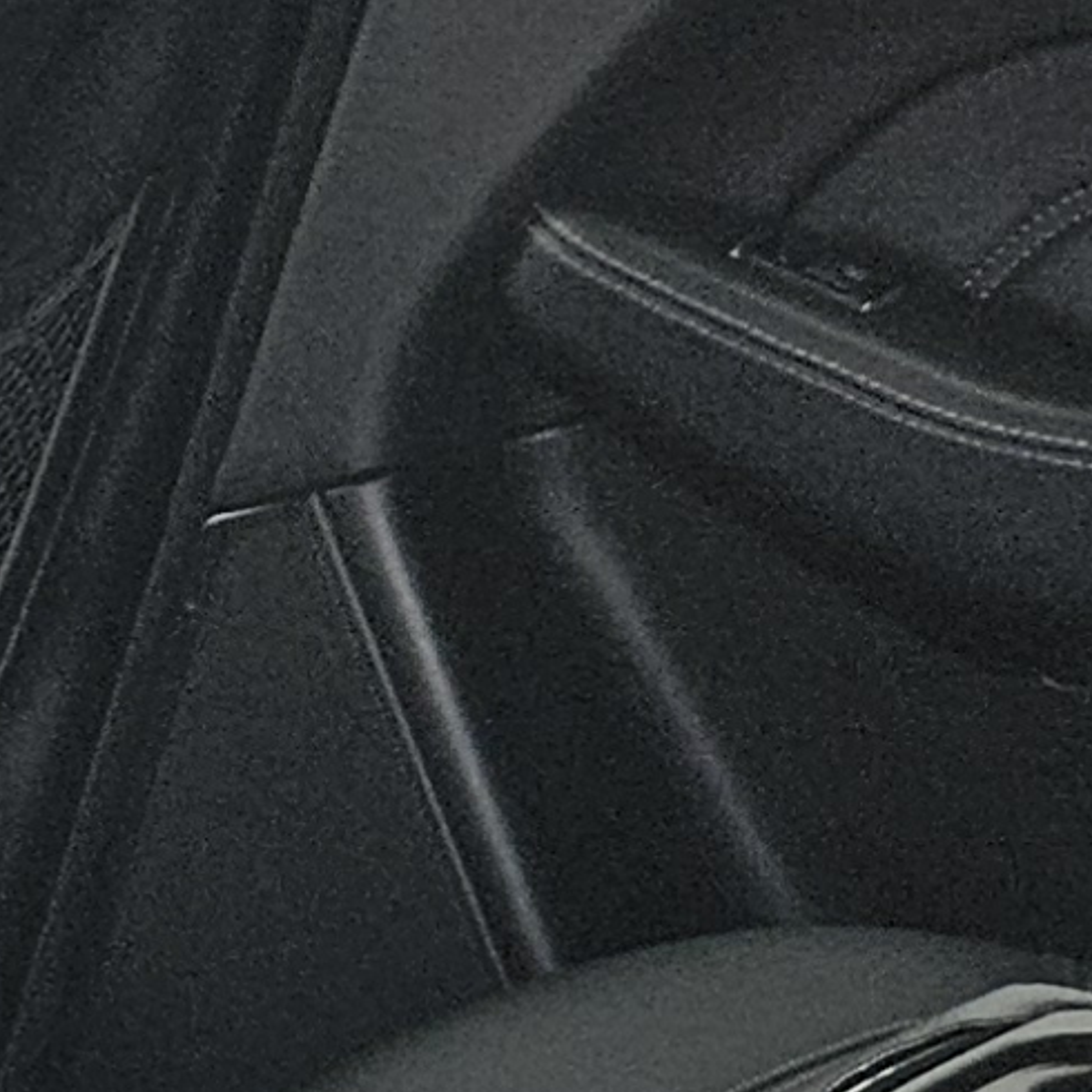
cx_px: -2494
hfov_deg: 8.4
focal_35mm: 166
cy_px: 1507
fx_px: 5925
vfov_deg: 10.3
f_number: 1.8
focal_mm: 5.4
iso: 64
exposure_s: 1/207
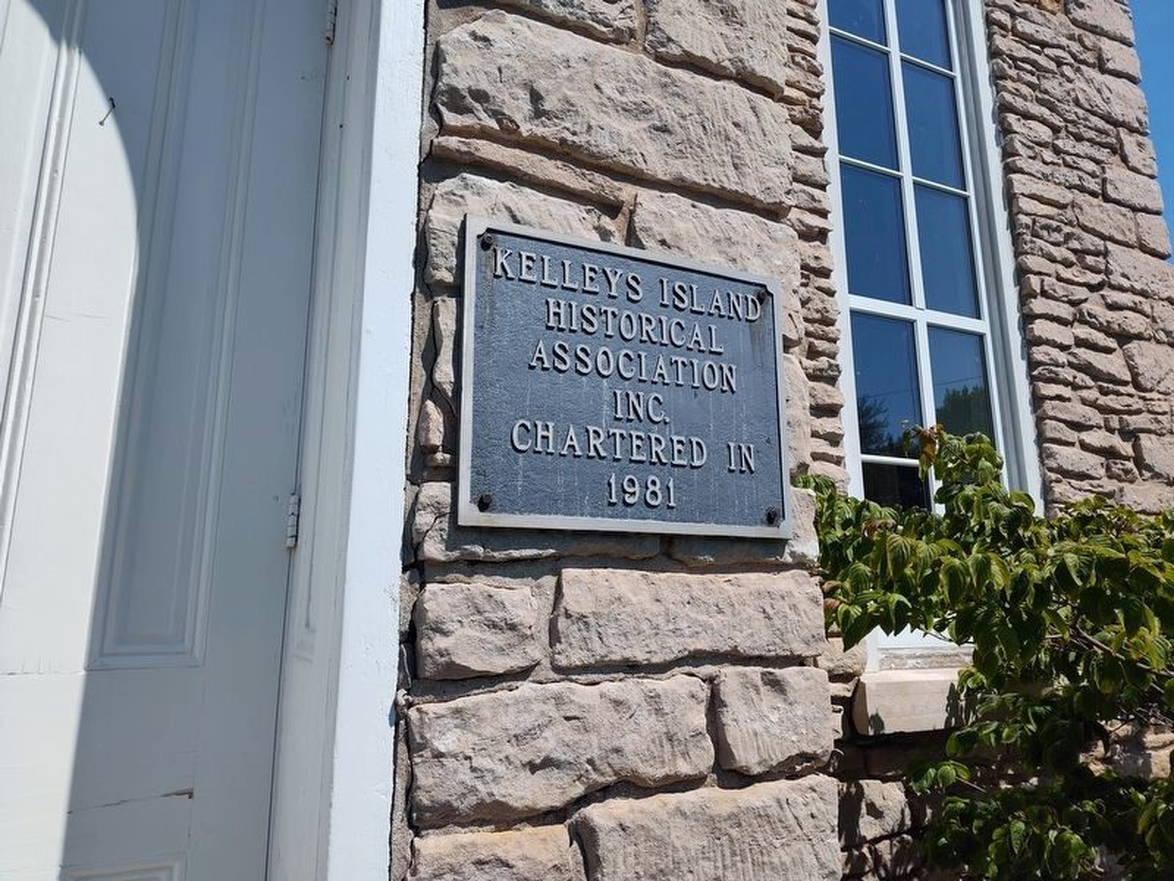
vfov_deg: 58.9
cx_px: 587
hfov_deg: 73.9
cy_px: 440
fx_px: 780
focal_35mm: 23
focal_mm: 5.56
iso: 100
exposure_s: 1/2182
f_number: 1.8
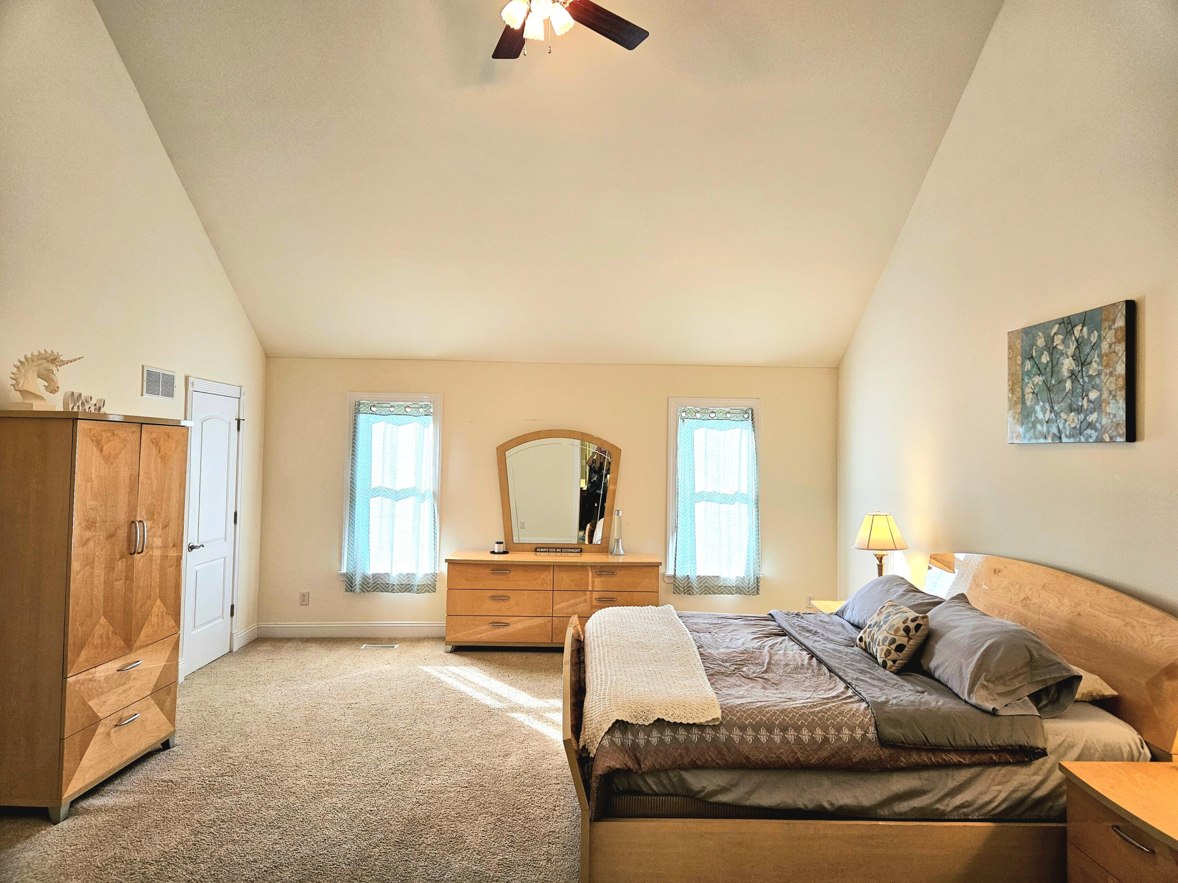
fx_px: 783
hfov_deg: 73.9
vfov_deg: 58.9
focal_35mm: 23
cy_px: 442
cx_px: 589
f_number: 1.8
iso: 100
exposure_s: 1/120
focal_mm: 5.4
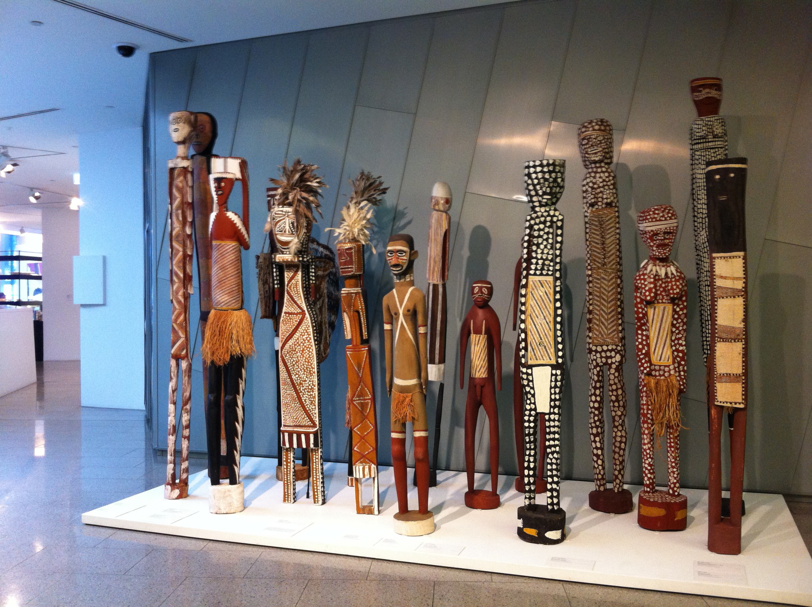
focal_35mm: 35
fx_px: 820
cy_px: 304
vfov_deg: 40.6
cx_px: 406
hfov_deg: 52.7
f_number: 2.8
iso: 200
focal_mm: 3.85
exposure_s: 1/15
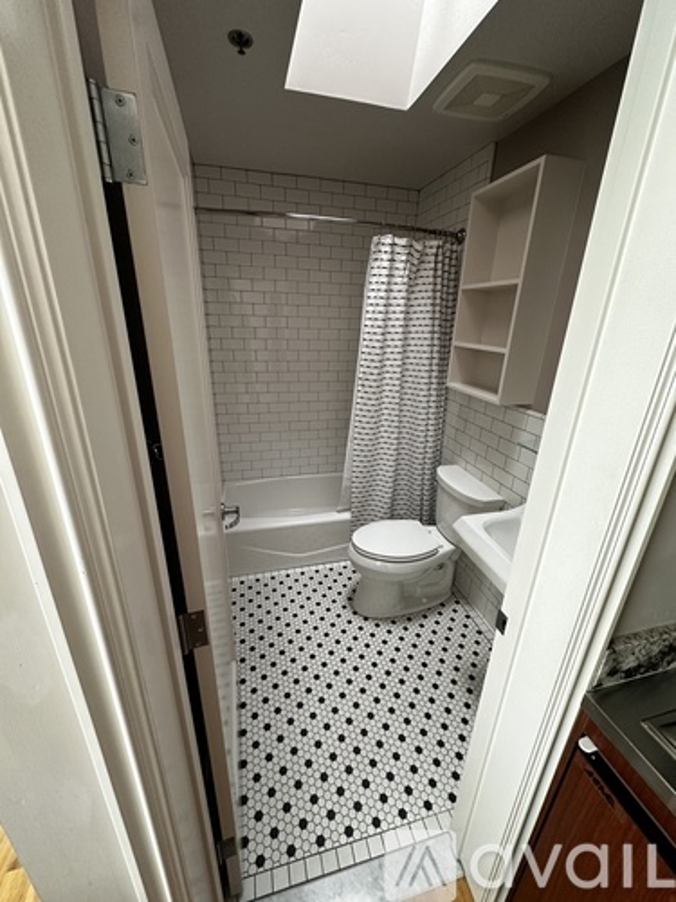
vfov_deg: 102.1
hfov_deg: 85.7
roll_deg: -2.1
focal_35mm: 14
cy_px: 451
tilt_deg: -19.9
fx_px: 365
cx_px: 338
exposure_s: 1/99
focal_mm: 2.22
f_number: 2.2
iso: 250
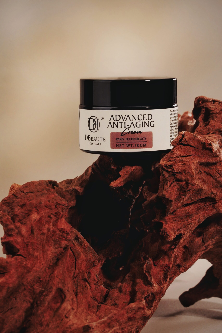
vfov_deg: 18.3
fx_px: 1036
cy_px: 166
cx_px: 111
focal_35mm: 112
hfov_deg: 12.2
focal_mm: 75
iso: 640
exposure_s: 1/80
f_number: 22
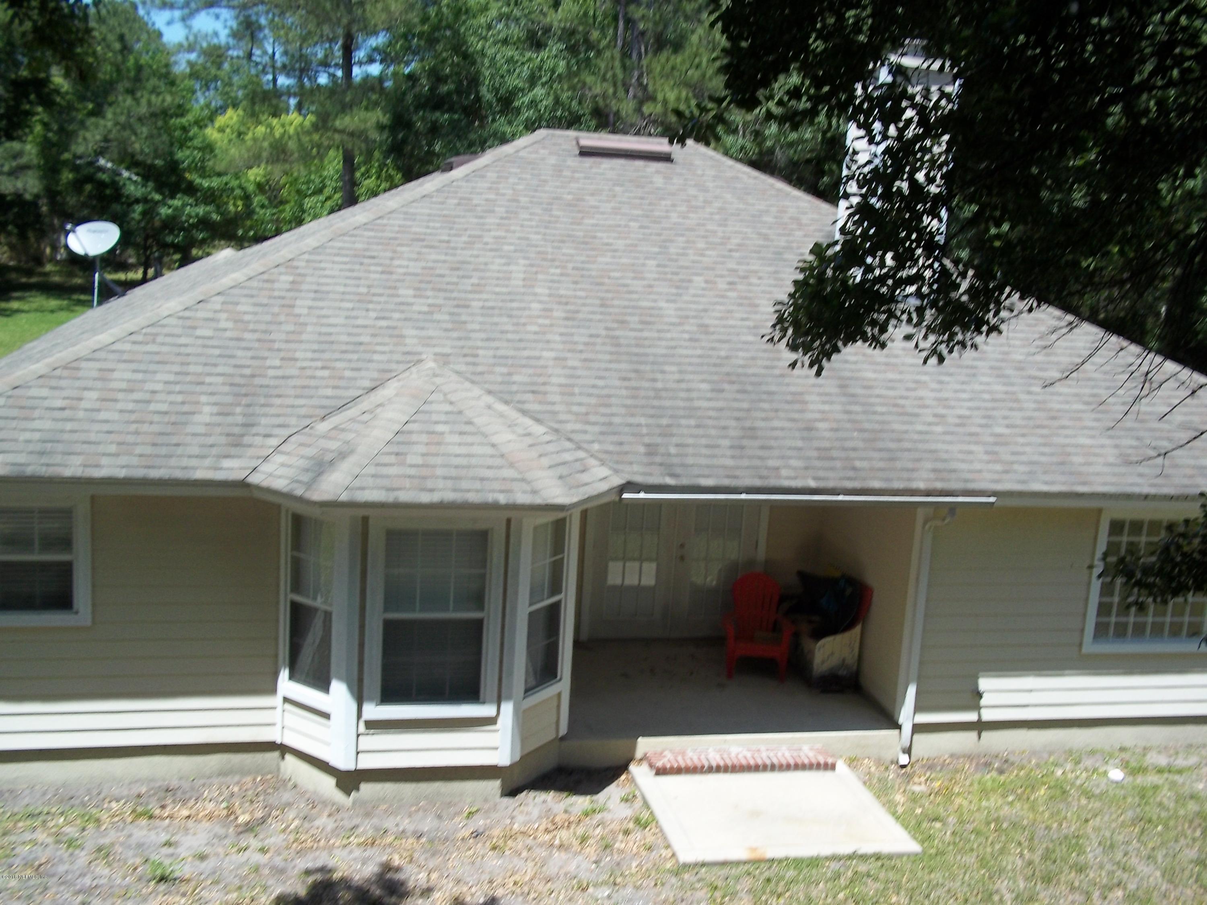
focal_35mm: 36
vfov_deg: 39.7
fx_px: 1255
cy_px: 452
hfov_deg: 51.4
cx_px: 604
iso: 80
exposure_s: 1/125
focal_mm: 6.5
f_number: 8
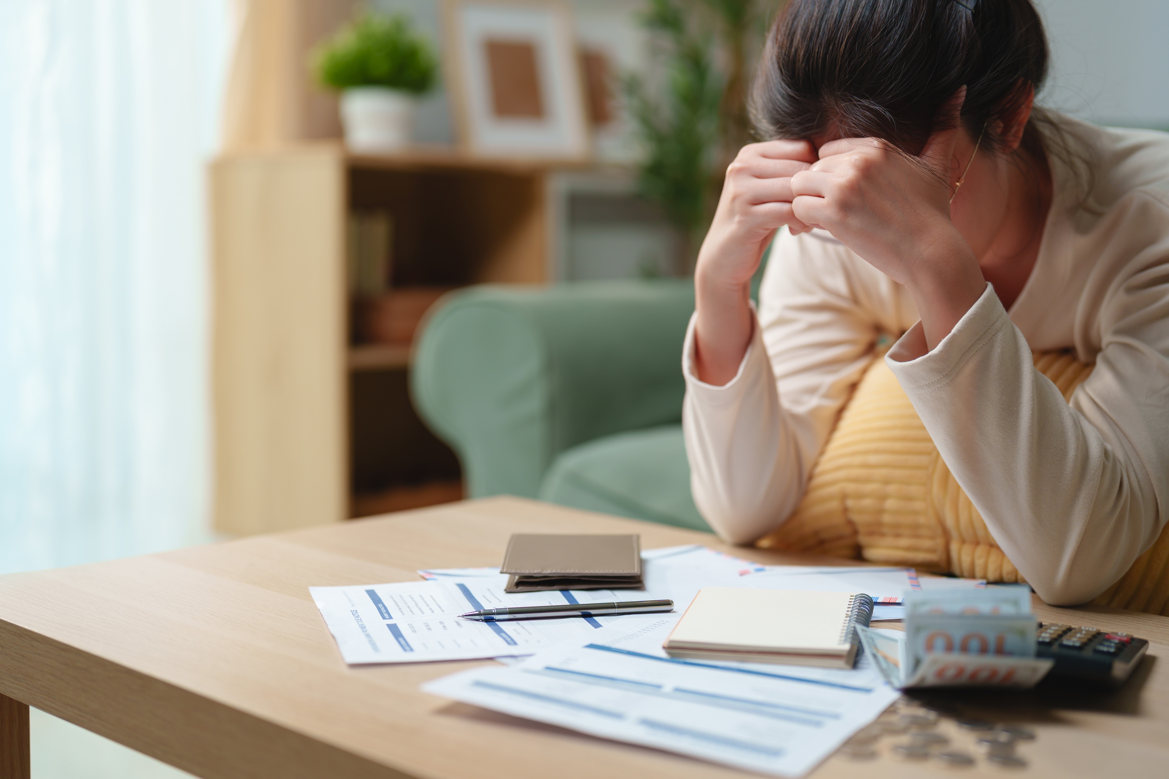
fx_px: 1623
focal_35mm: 50
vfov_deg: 27.0
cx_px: 584
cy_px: 390
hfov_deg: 39.6
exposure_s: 1/250
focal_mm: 50
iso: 100
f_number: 1.8
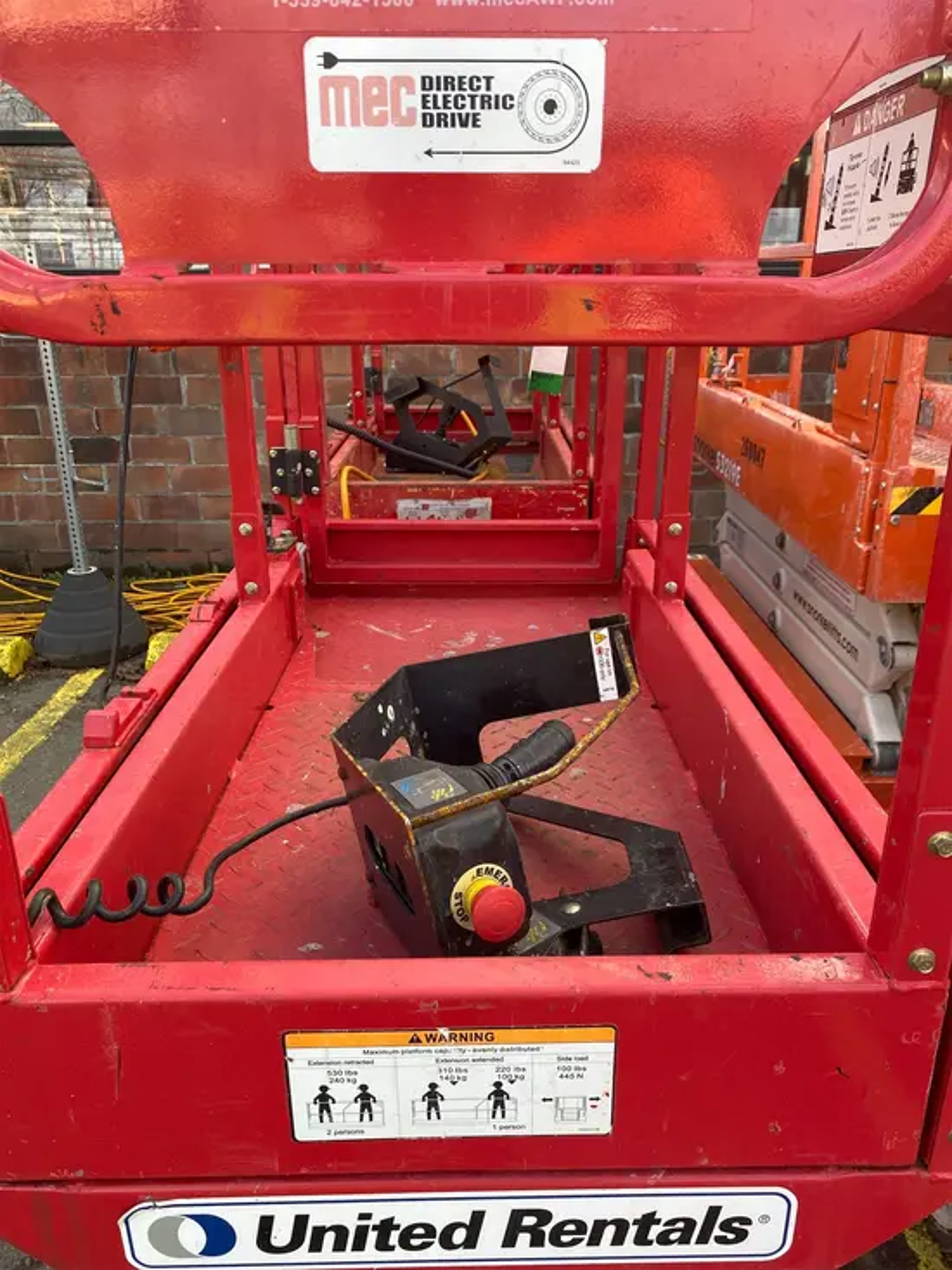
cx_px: 476
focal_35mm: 26
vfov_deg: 67.3
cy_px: 635
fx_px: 953
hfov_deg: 53.1
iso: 40
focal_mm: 4.25
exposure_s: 1/121
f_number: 1.8
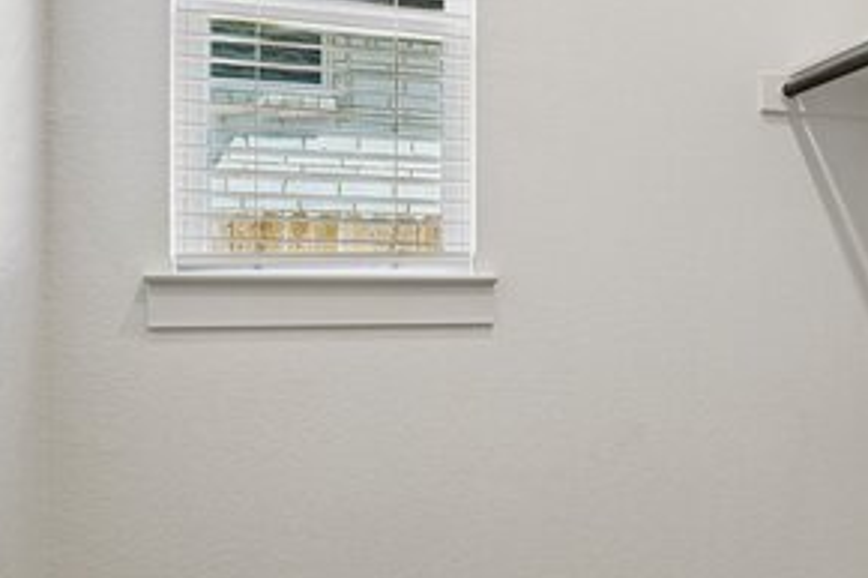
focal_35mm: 42
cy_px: 292
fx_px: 1012
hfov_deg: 42.1
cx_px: 805
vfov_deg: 31.9
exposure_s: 1/30
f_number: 8
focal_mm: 19
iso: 400
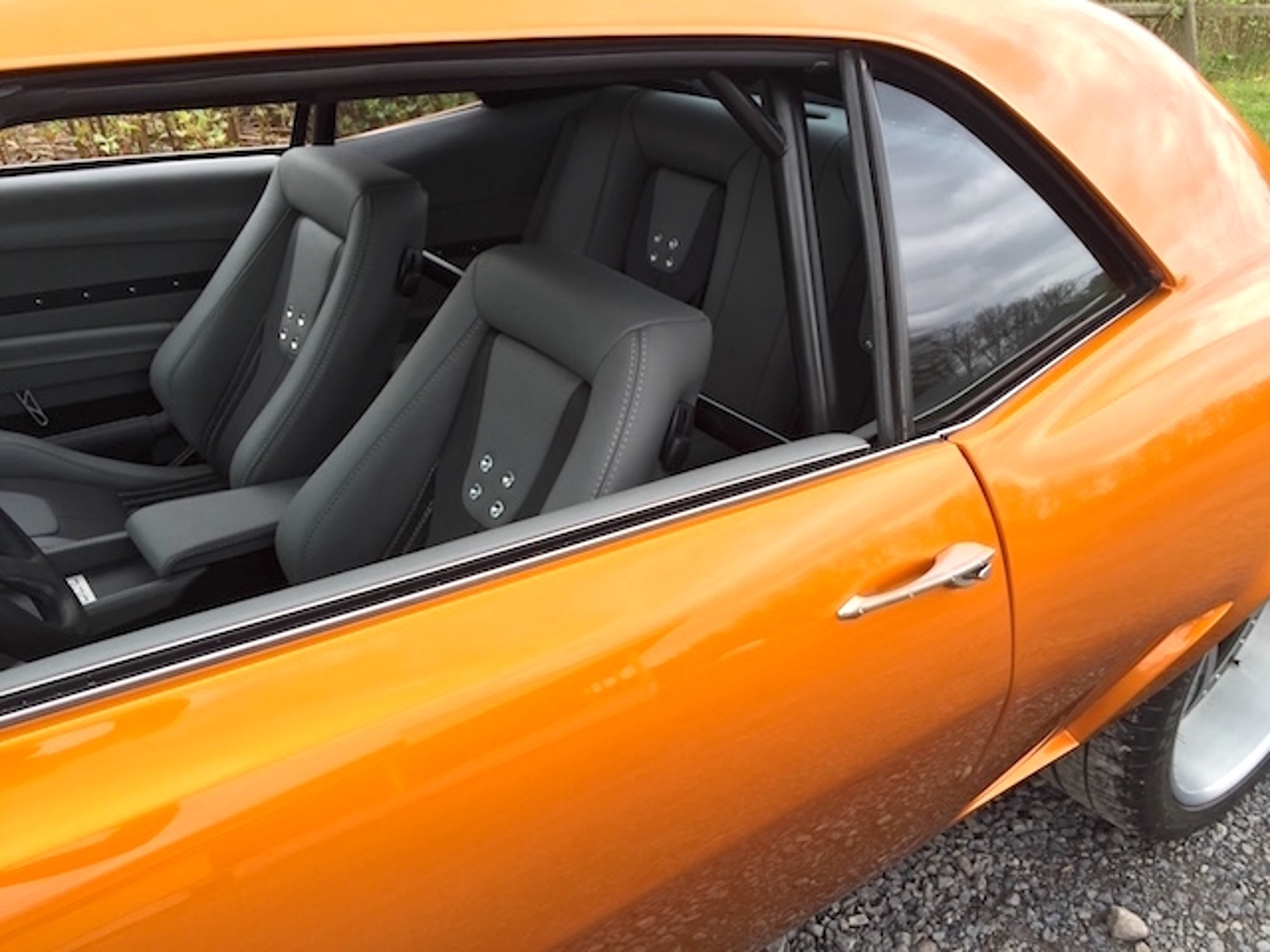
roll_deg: -2.7
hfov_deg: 61.7
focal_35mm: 29
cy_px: 476
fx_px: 1064
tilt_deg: -28.5
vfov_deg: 48.2
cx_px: 635
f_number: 2.2
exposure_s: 1/210
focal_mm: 4.15
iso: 32
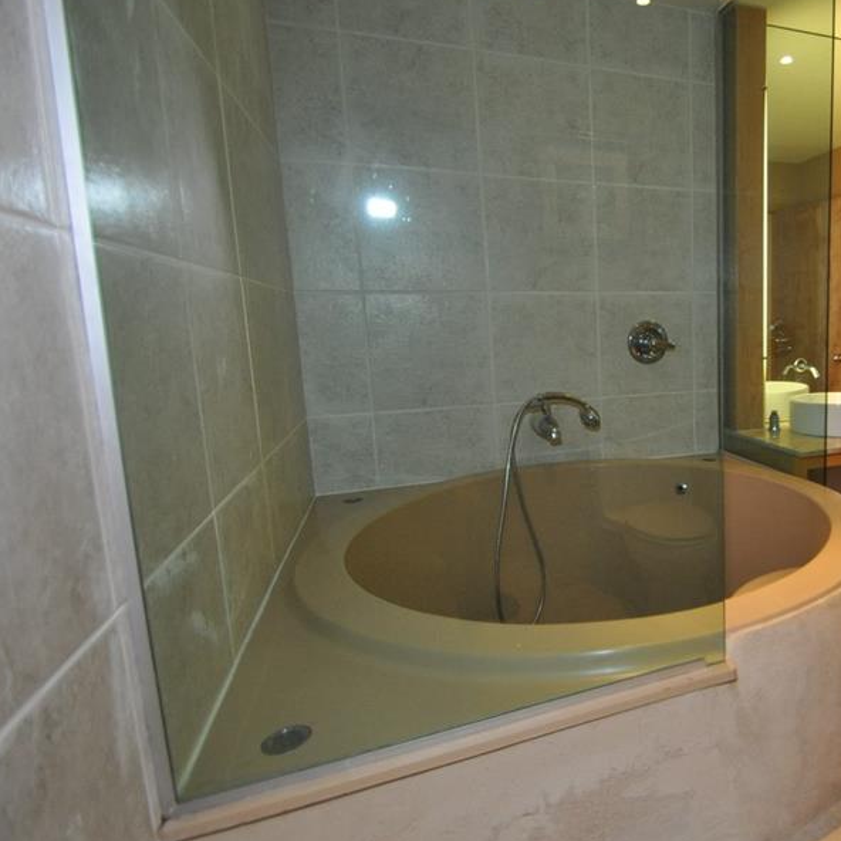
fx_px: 605
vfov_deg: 69.6
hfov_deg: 62.7
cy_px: 420
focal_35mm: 22
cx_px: 693
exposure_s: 1/60
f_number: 4
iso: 800
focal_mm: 10
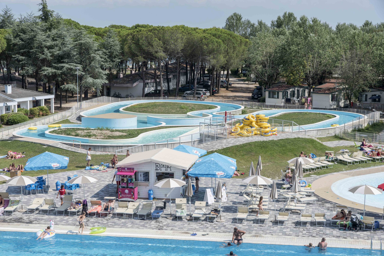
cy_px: 128
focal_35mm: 75
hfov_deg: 27.0
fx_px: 800
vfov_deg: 18.2
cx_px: 192
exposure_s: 1/250
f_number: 11
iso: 100
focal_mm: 75
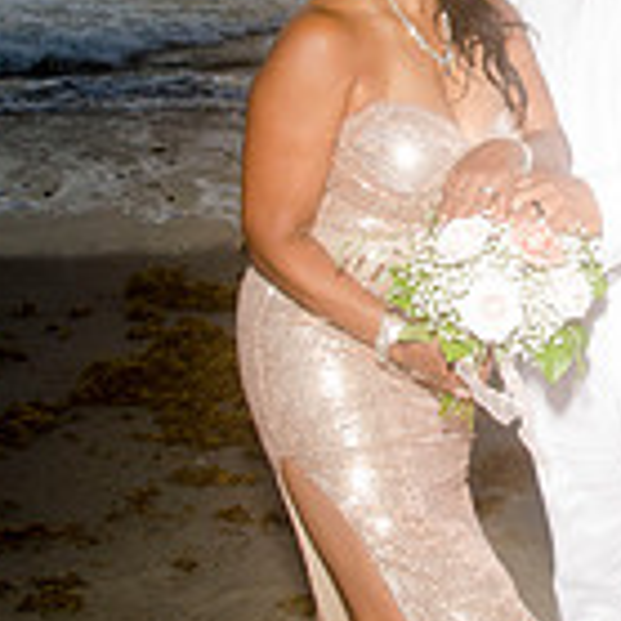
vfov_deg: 23.1
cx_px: 563
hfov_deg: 22.8
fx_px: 1502
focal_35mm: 74
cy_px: 152
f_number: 5.6
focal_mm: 18
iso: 100
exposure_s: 1/250
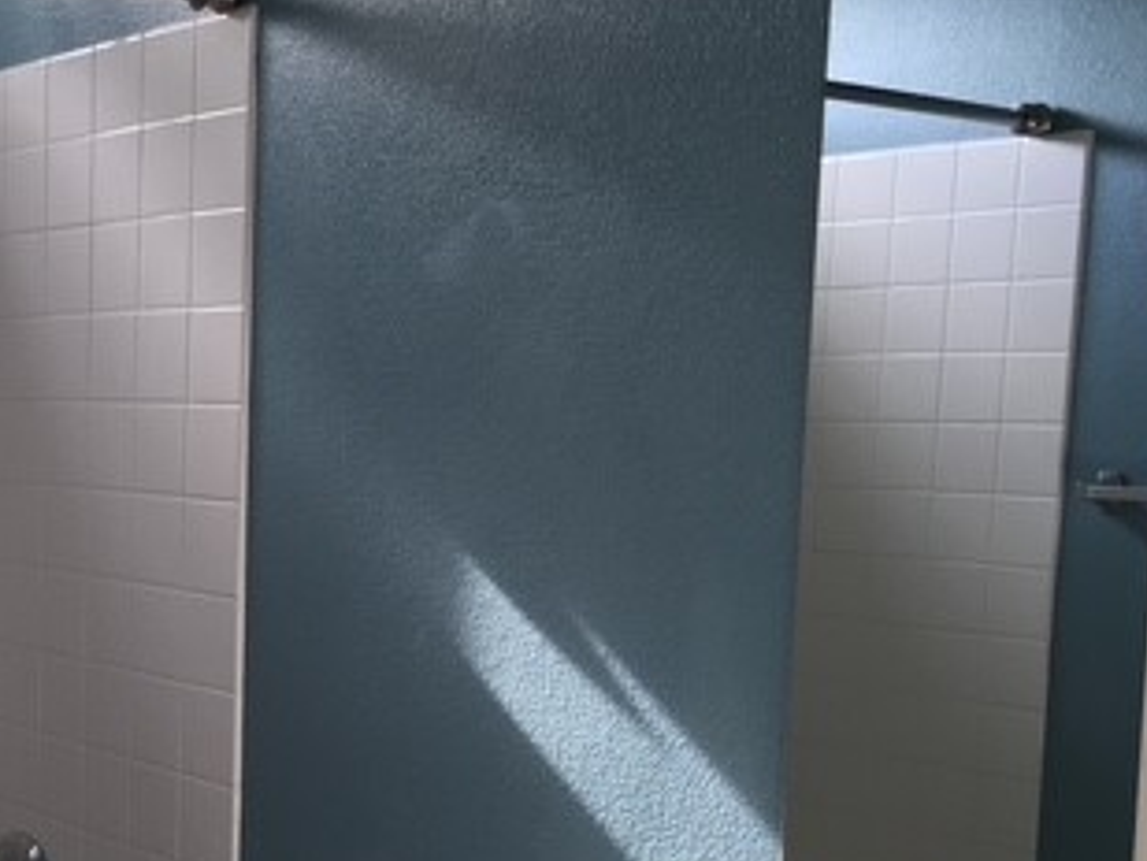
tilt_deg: -6.1
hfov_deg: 30.4
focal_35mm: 60
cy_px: 612
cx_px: 56
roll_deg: -0.6
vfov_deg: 24.2
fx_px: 1989
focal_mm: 4.15
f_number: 2.2
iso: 32
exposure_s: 1/40
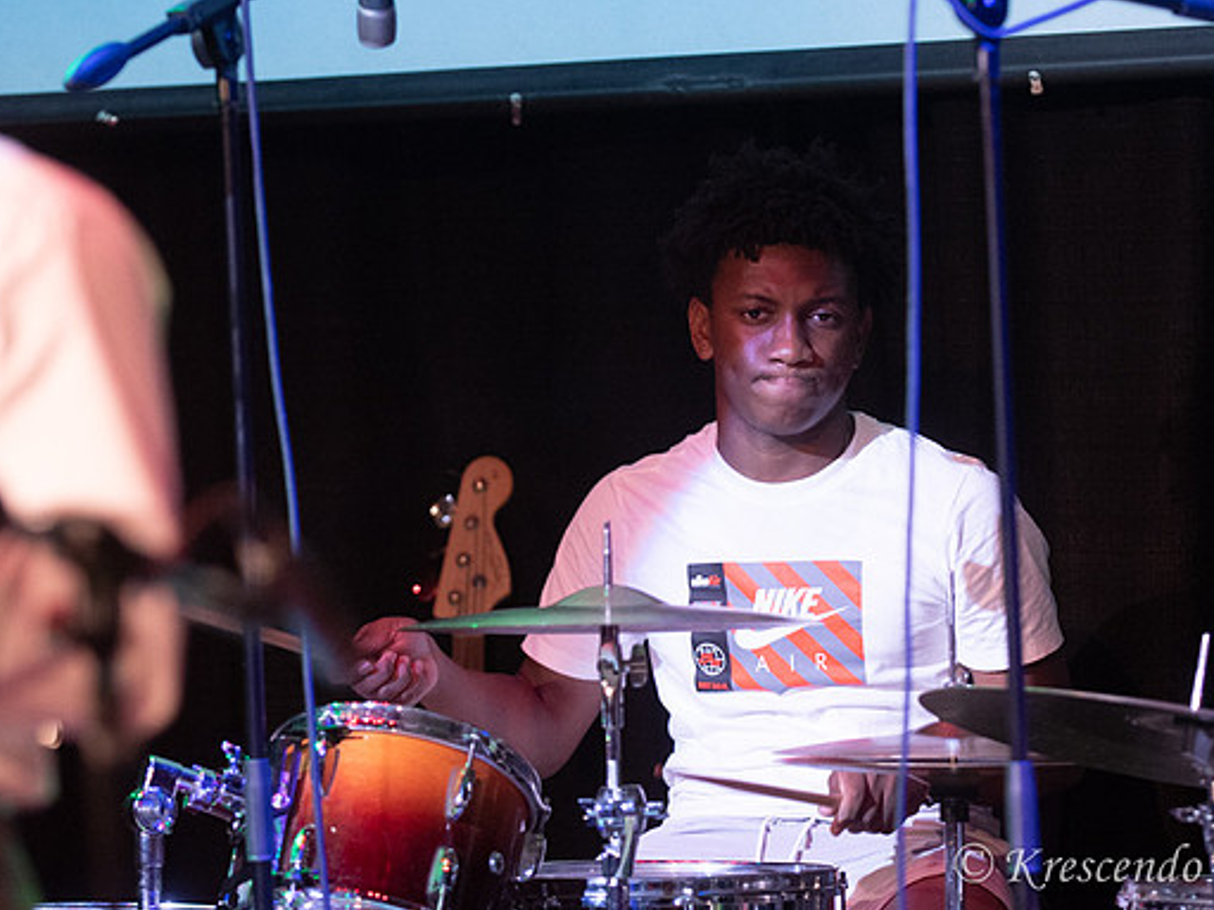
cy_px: 457
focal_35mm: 180
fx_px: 6311
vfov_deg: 8.2
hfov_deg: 11.0
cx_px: 672
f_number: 2.8
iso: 3200
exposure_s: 1/200
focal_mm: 110
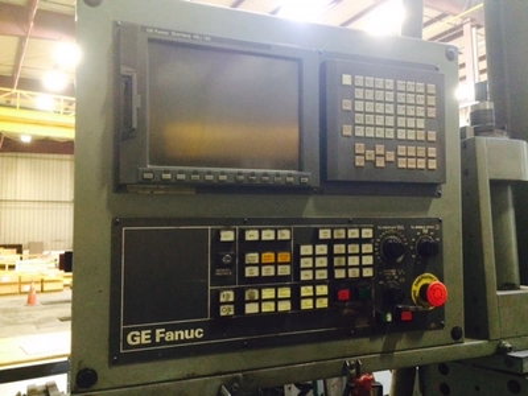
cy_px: 198
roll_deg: +1.4
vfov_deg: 48.2
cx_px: 264
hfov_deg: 61.7
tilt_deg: +3.0
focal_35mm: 29
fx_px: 442
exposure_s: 1/15
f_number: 2.2
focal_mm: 4.15
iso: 320
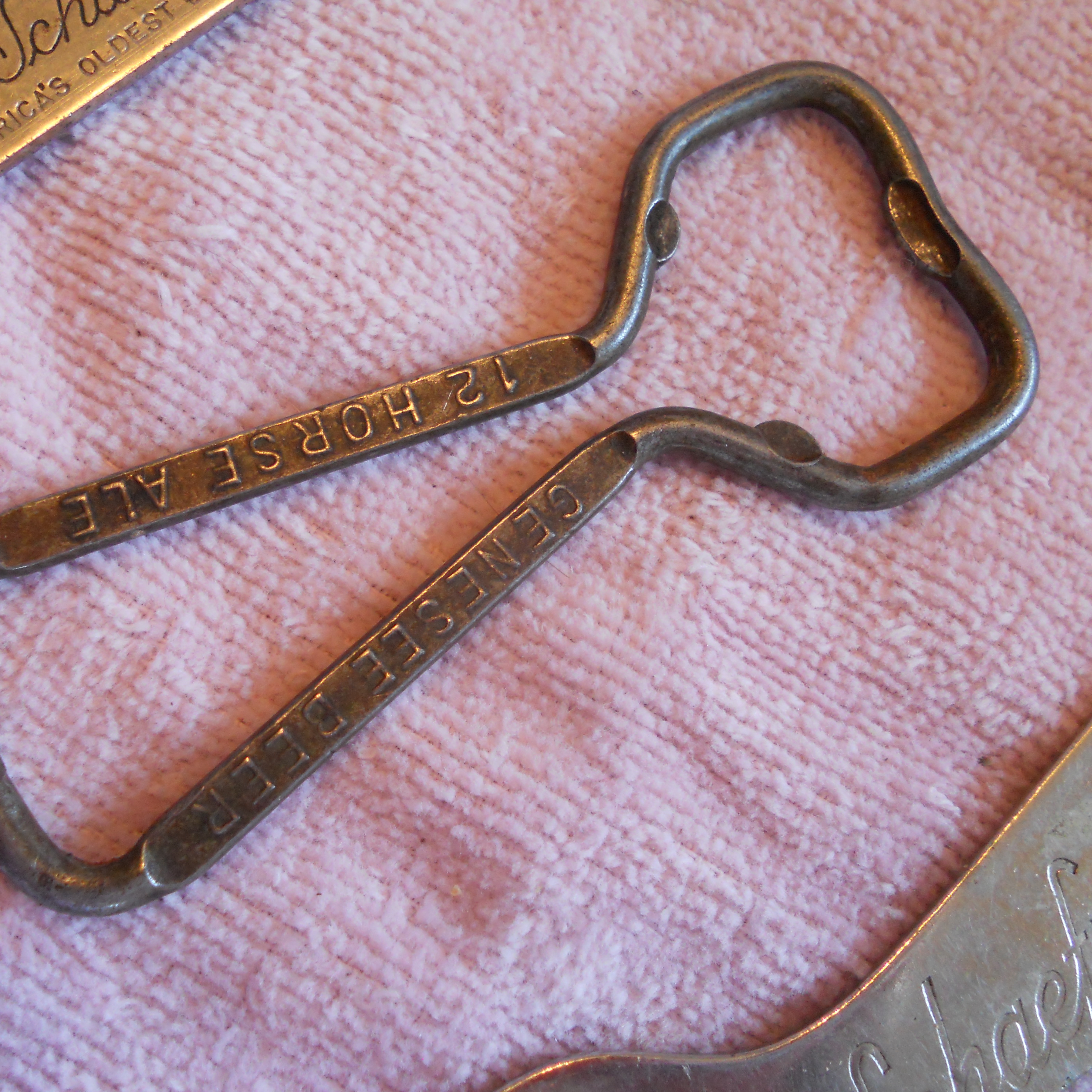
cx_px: 427
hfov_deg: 43.6
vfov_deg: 43.9
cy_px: 543
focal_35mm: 38
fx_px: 1356
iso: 320
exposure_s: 1/30
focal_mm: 5.8
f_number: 3.5
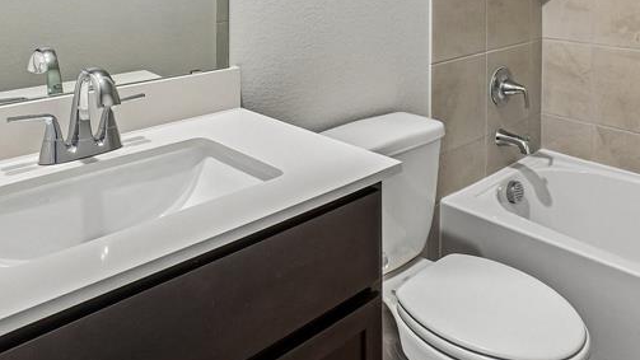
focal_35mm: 32
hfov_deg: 60.1
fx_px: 543
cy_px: -42
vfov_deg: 32.1
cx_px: 406
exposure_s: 1/6
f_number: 8
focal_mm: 10
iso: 400
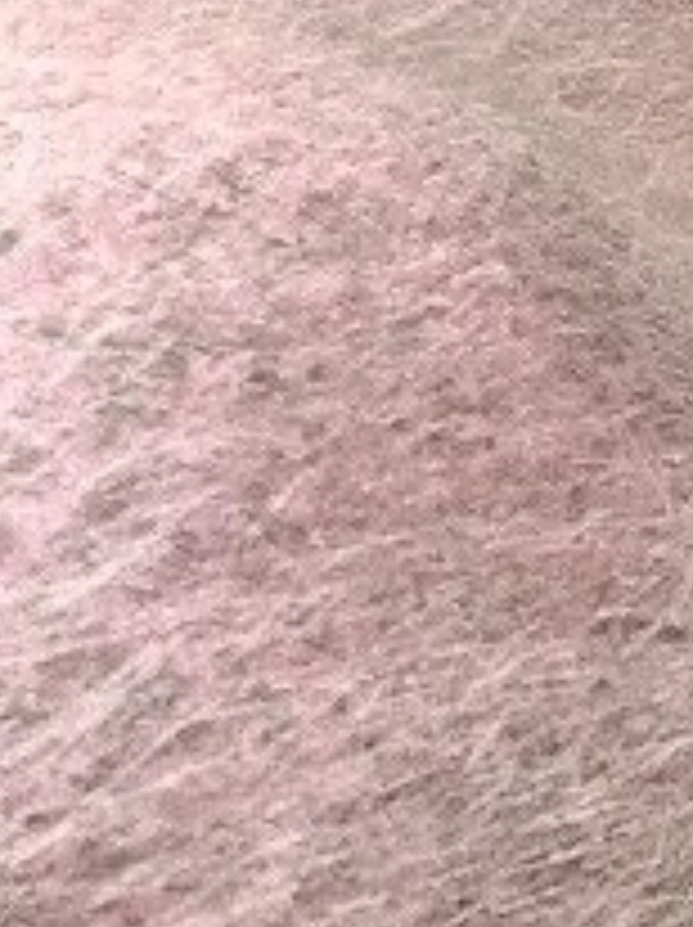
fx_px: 4681
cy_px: 1978
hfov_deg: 8.3
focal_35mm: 175
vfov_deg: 10.3
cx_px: 950
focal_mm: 4
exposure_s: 1/161
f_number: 1.8
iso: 20
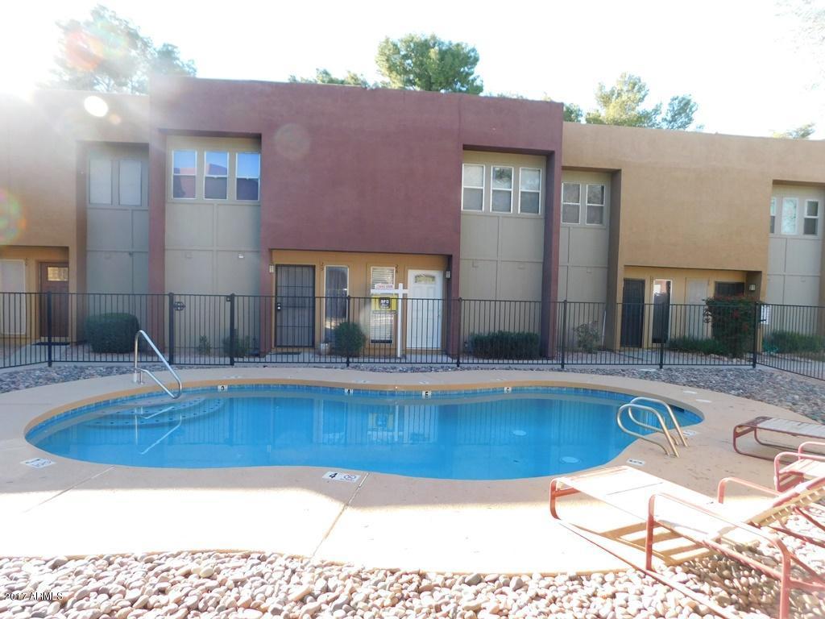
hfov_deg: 73.9
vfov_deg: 58.9
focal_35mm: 23
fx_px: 548
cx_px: 412
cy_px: 310
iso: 125
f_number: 3
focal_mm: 4
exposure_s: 1/200
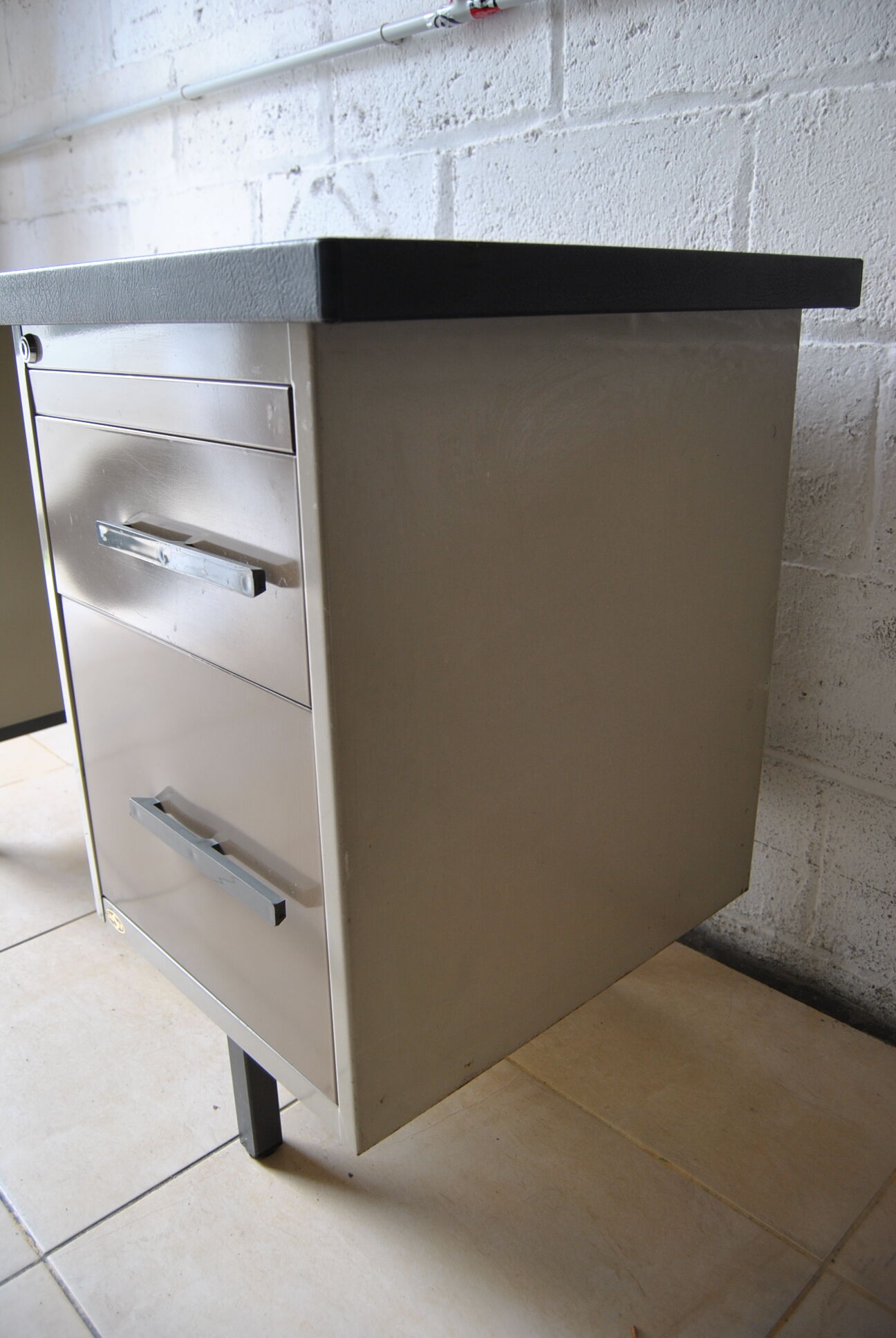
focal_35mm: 27
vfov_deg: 67.3
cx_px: 448
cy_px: 669
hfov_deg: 48.0
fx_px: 1005
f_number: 4
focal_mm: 18
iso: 200
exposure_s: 1/60
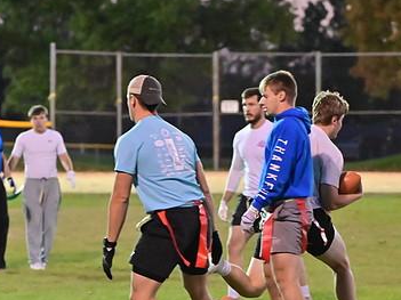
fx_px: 3034
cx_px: 242
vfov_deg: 5.7
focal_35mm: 262
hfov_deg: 7.6
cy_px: 197
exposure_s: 1/400
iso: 6400
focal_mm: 110
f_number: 4
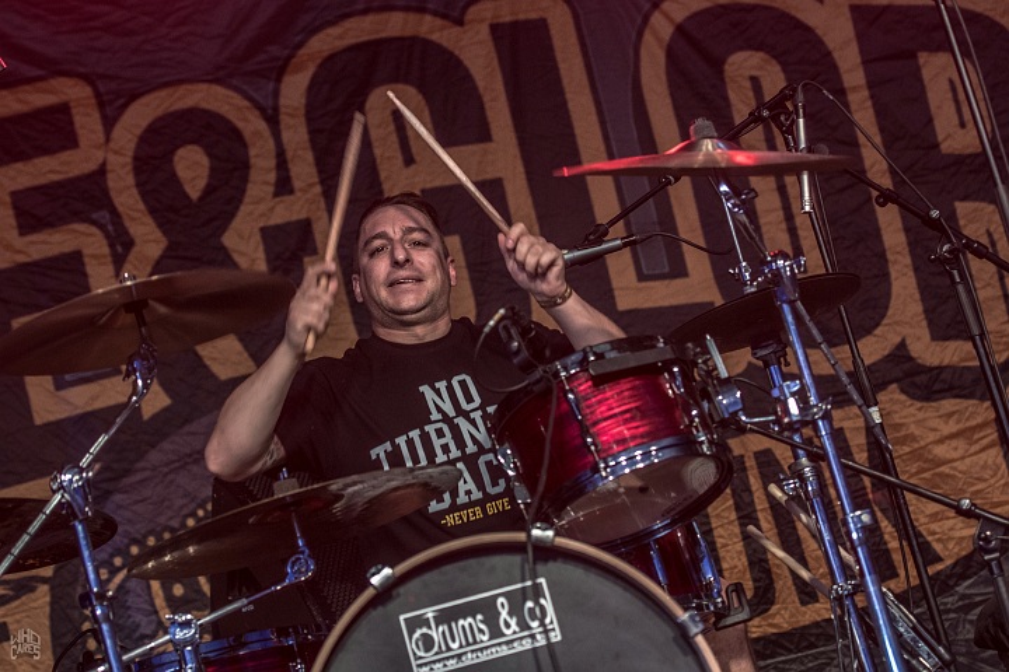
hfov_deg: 19.5
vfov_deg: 13.0
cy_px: 336
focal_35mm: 105
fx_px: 2943
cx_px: 504
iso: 1250
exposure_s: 1/100
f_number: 2.8
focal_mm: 70
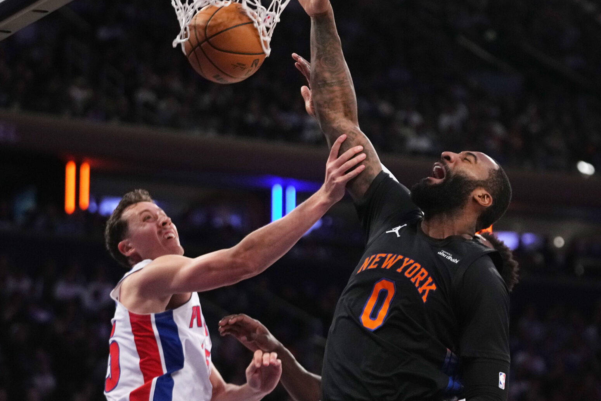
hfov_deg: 13.1
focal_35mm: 157
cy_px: 202
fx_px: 2621
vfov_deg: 8.7
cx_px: 304
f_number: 2.8
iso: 3200
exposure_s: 1/1250
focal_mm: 95
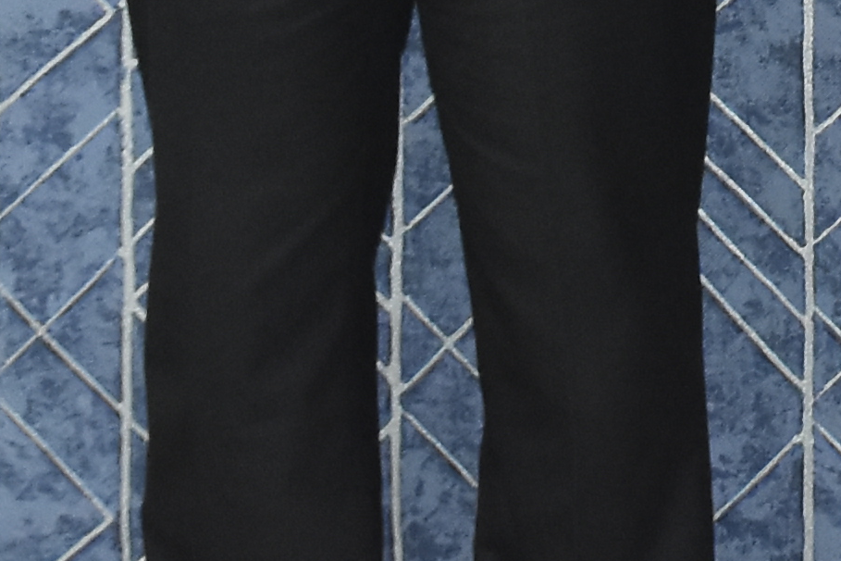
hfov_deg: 6.9
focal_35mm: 297
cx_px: 1149
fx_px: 6938
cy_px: -1265
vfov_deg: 4.4
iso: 2000
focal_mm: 30
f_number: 5.6
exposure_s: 1/100
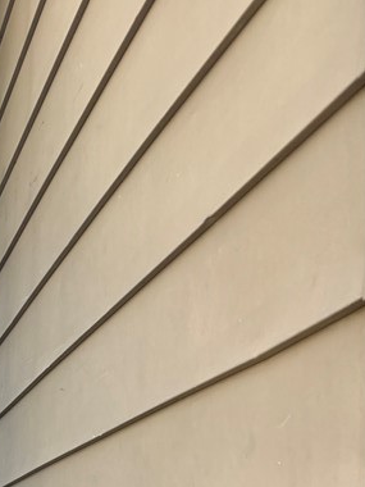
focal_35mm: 70
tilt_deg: +2.6
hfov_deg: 19.3
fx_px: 984
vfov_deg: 25.5
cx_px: -122
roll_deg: +0.3
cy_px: 551
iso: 64
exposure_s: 1/973
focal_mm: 5.96
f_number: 1.6
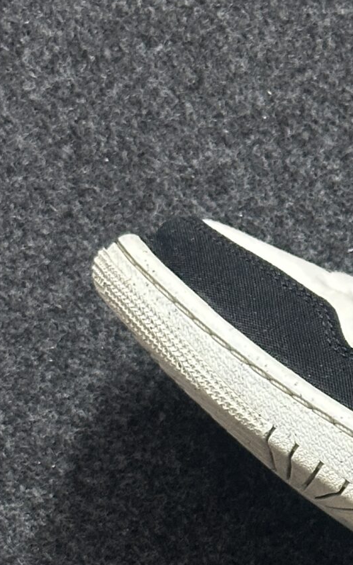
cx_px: 537
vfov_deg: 13.1
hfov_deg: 8.3
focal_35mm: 154
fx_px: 2370
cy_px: 746
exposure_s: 1/33
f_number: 1.78
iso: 320
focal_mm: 6.86
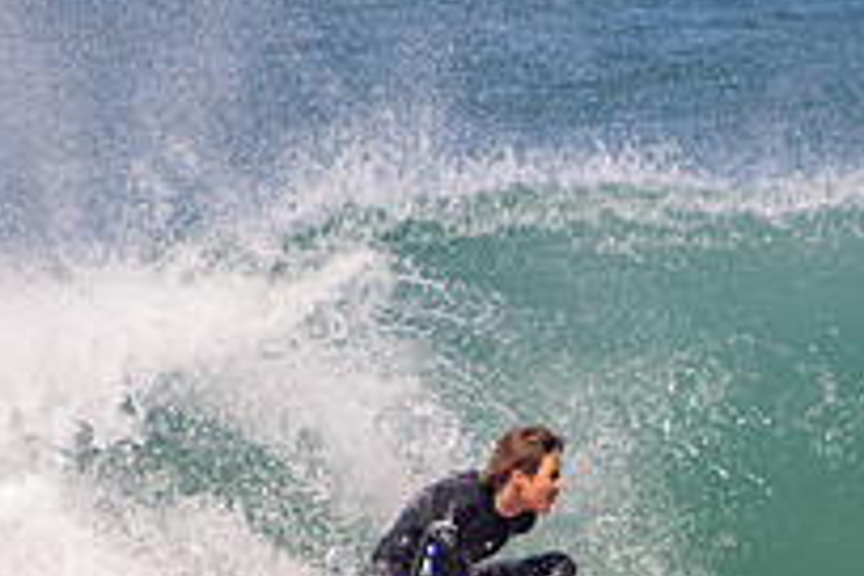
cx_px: 745
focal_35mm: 1705
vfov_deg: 0.8
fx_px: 40917
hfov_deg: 1.2
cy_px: 650
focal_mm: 400
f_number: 5.6
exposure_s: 1/1250
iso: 220
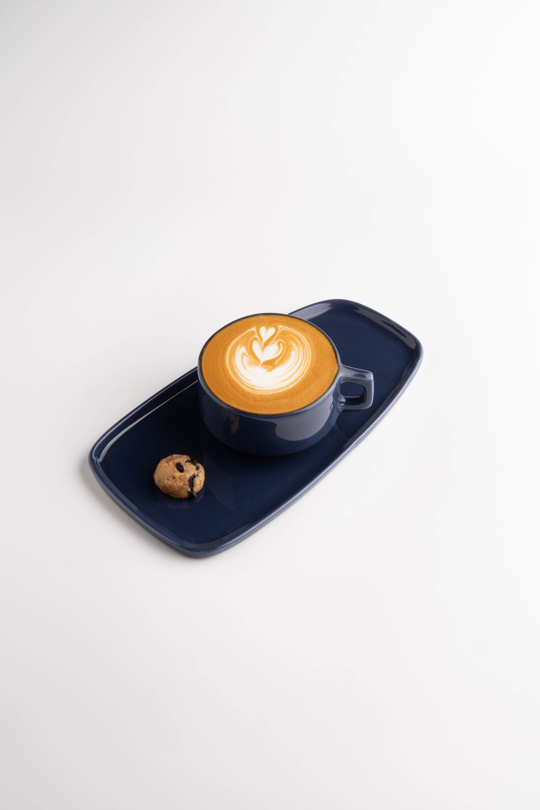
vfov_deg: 27.0
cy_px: 405
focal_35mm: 75
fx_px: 1687
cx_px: 270
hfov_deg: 18.2
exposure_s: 1/100
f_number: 14
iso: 100
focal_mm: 50
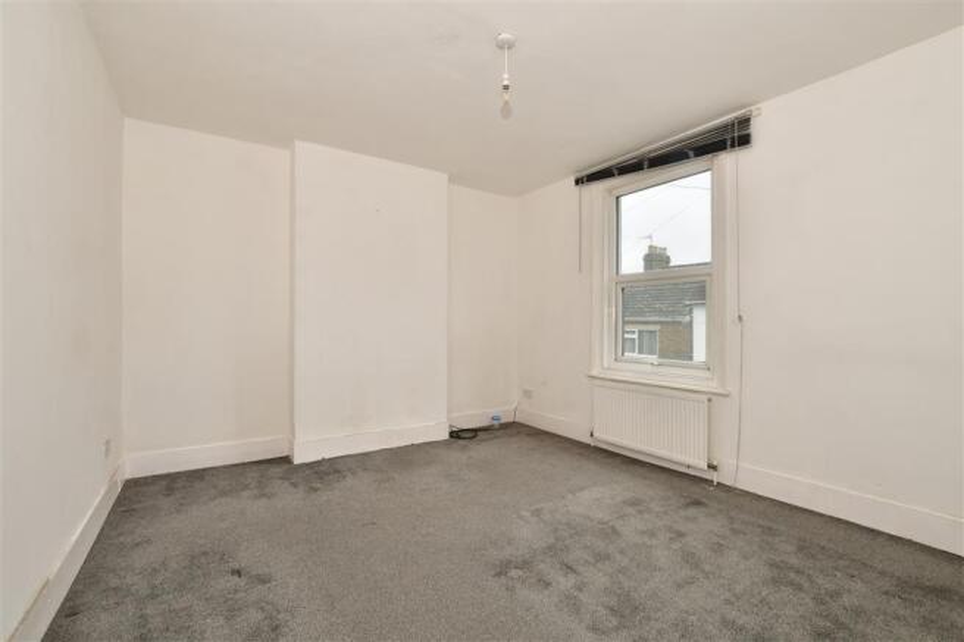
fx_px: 402
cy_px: 321
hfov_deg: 100.4
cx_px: 482
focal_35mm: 15
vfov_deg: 77.3
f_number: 8
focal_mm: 10
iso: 400
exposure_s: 1/4
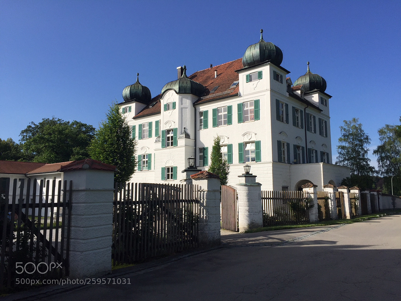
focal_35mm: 29
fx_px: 336
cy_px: 150
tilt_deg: +5.7
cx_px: 200
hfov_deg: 61.7
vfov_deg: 48.2
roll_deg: -0.7
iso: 32
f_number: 2.2
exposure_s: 1/3300
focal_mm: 4.15
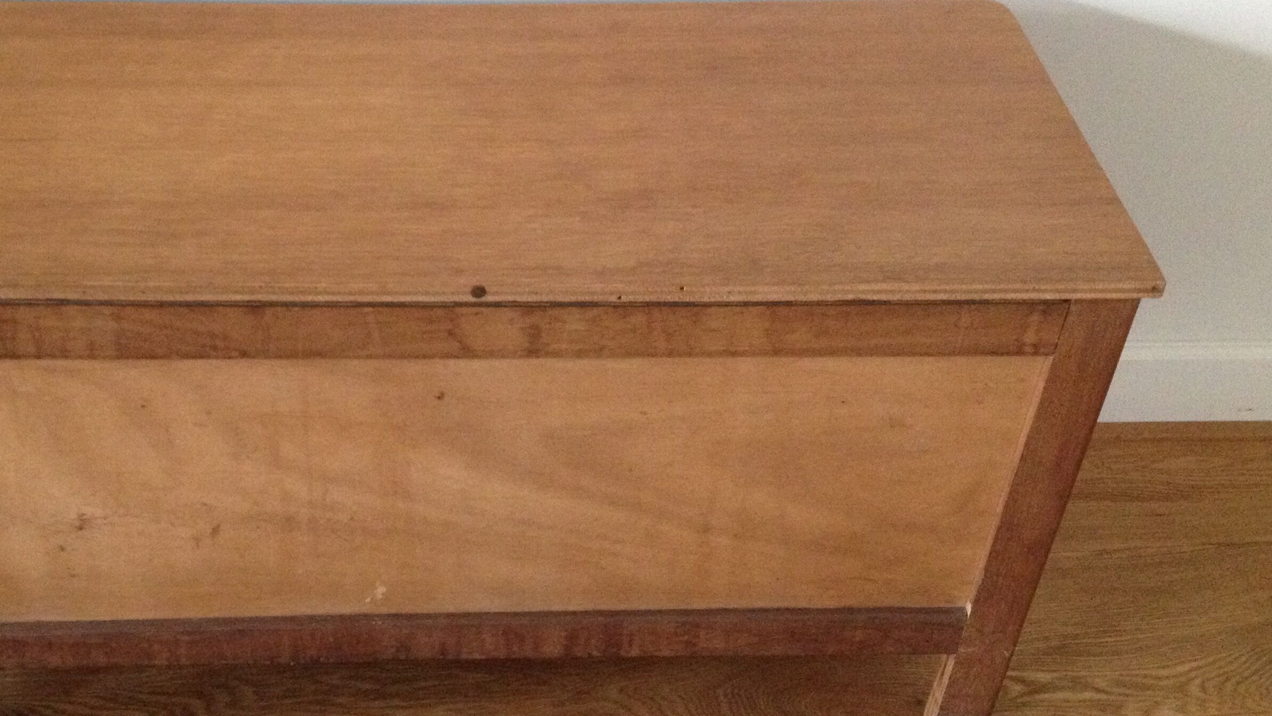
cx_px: 443
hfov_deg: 39.5
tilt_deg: -41.5
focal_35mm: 52
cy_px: 444
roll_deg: -1.2
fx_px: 1754
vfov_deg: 23.0
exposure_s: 1/15
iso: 400
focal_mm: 4.28
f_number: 2.4
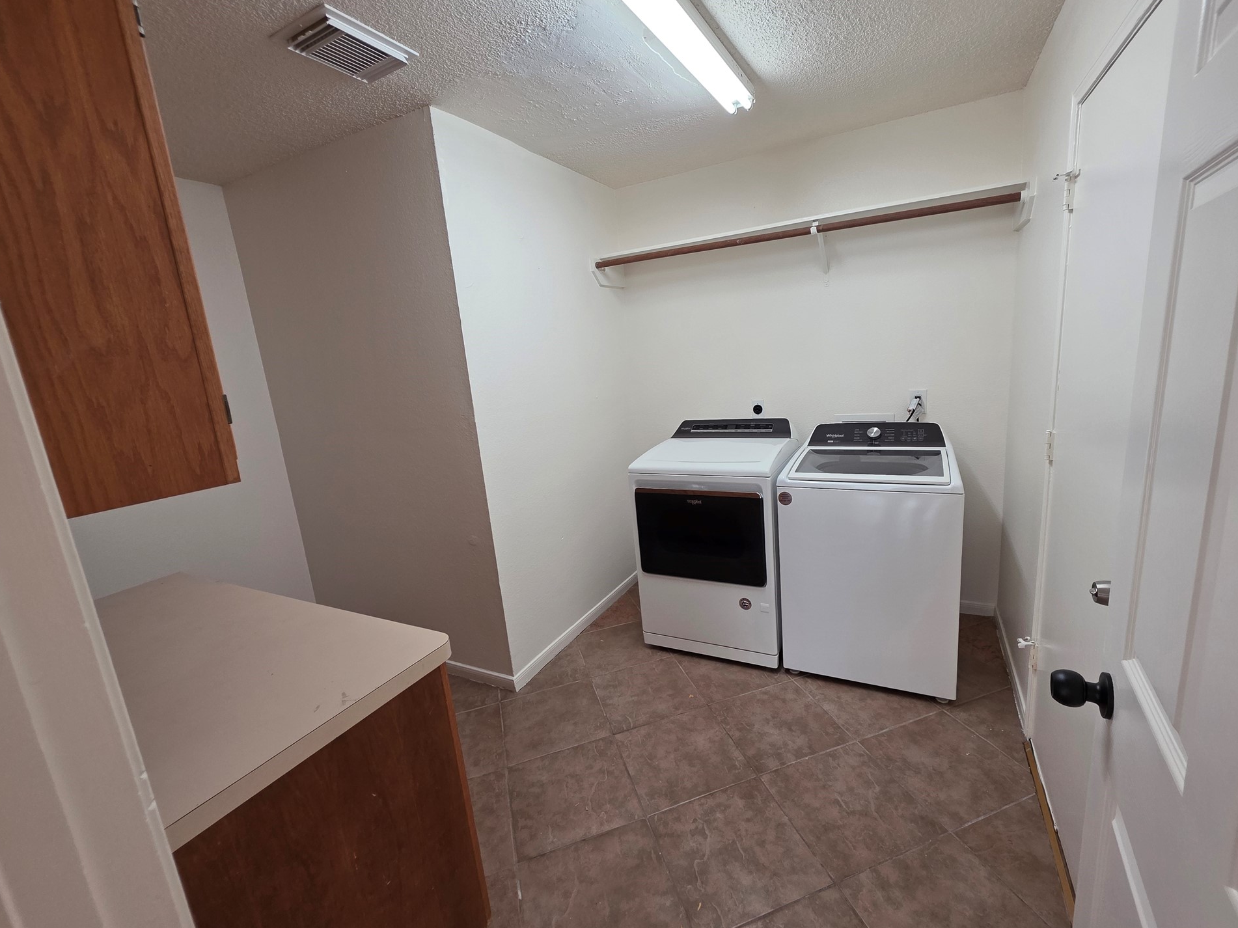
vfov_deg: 85.7
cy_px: 463
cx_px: 647
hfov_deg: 102.0
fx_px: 501
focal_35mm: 14
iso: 160
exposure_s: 1/120
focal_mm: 2.2
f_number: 1.9
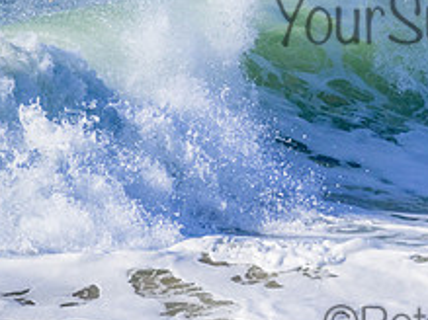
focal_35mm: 2042
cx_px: 475
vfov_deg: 0.7
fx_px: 25234
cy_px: -1
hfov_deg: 1.0
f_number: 11
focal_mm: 800
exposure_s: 1/2000
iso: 1250
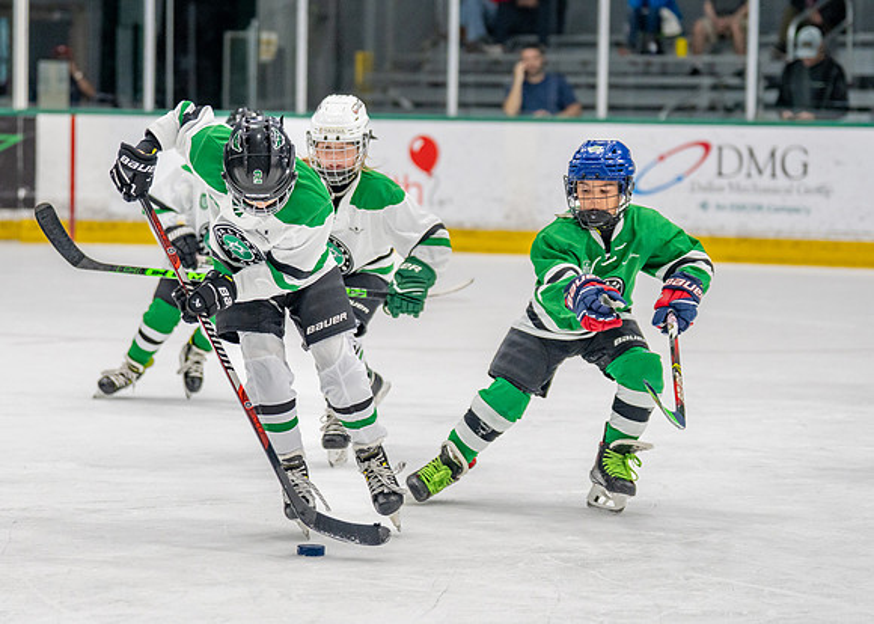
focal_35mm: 152
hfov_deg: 13.2
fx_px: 3775
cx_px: 288
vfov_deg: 9.4
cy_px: 301
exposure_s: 1/1250
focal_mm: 99
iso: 1000
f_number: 2.8
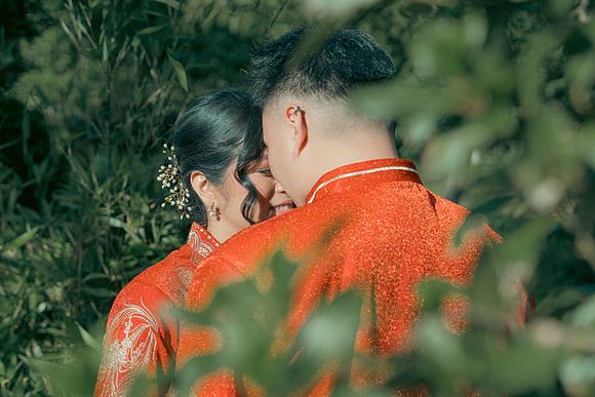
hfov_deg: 19.5
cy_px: 198
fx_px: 1736
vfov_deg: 13.0
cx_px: 298
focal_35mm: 105
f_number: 3.5
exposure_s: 1/800
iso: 125
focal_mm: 70
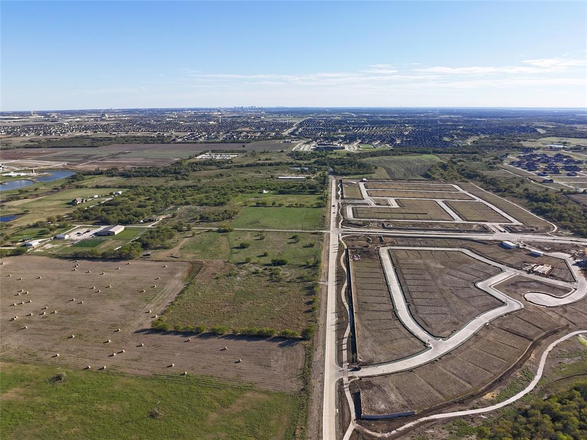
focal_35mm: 24
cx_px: 294
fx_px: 407
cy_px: 220
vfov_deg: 56.8
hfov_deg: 71.6
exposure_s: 1/1000
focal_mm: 4.55
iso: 150
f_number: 2.8
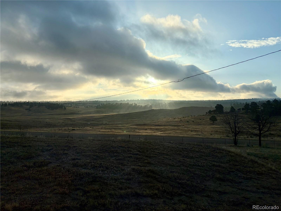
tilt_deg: -1.0
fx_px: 211
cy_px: 106
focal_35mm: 26
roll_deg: +0.2
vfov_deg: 53.1
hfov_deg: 67.3
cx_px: 140
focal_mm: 5.96
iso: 64
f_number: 1.6
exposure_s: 1/6993
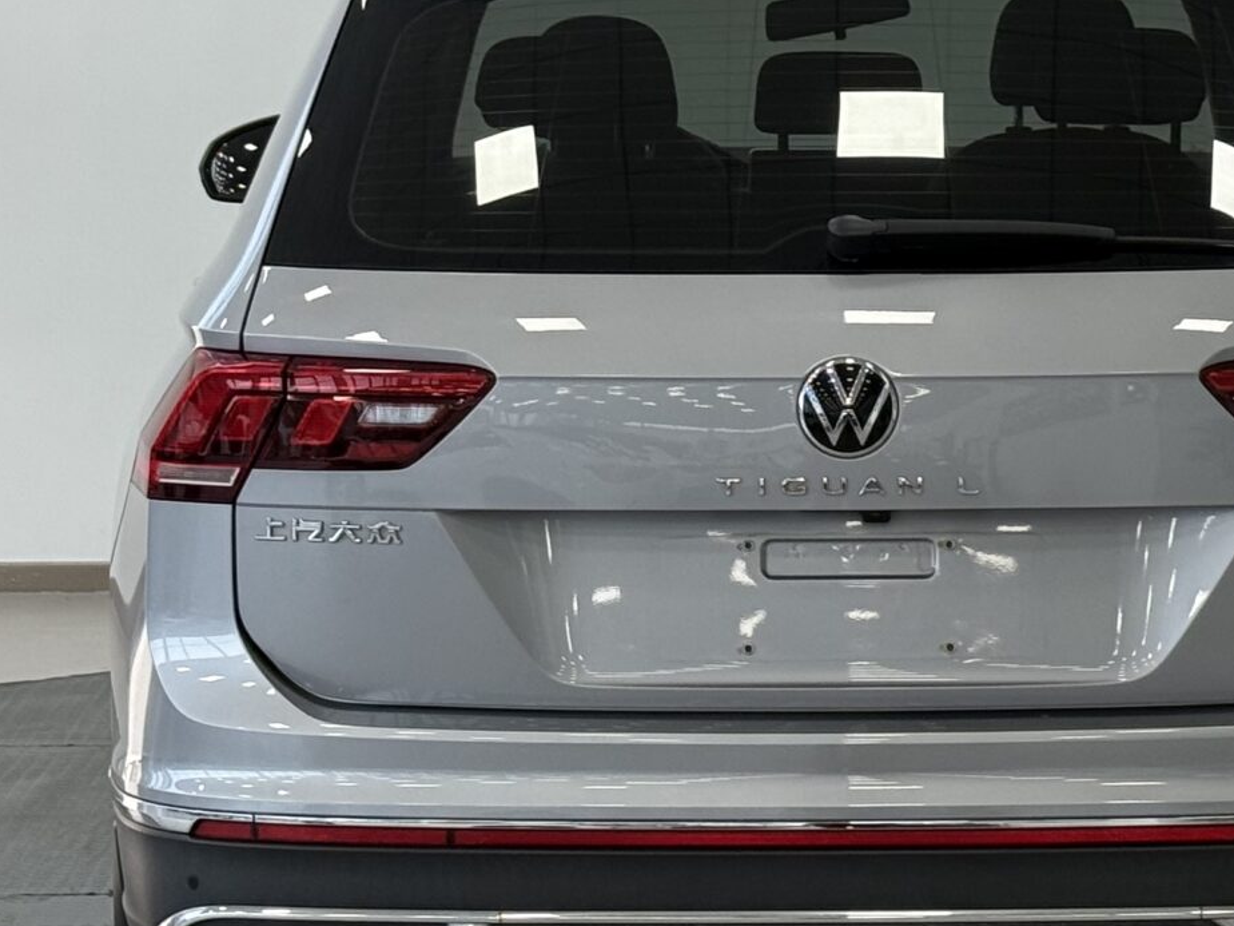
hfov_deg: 14.8
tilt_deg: -4.3
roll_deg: +0.0
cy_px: 233
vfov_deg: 11.1
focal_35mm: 133
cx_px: 869
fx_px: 4741
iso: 80
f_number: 1.78
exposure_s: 1/121
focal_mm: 6.76
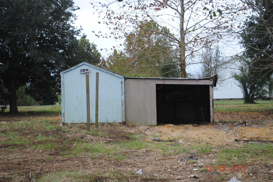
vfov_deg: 21.6
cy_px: 91
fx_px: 478
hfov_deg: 31.9
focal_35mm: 63
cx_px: 136
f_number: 6.3
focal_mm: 42
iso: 100
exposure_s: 1/160
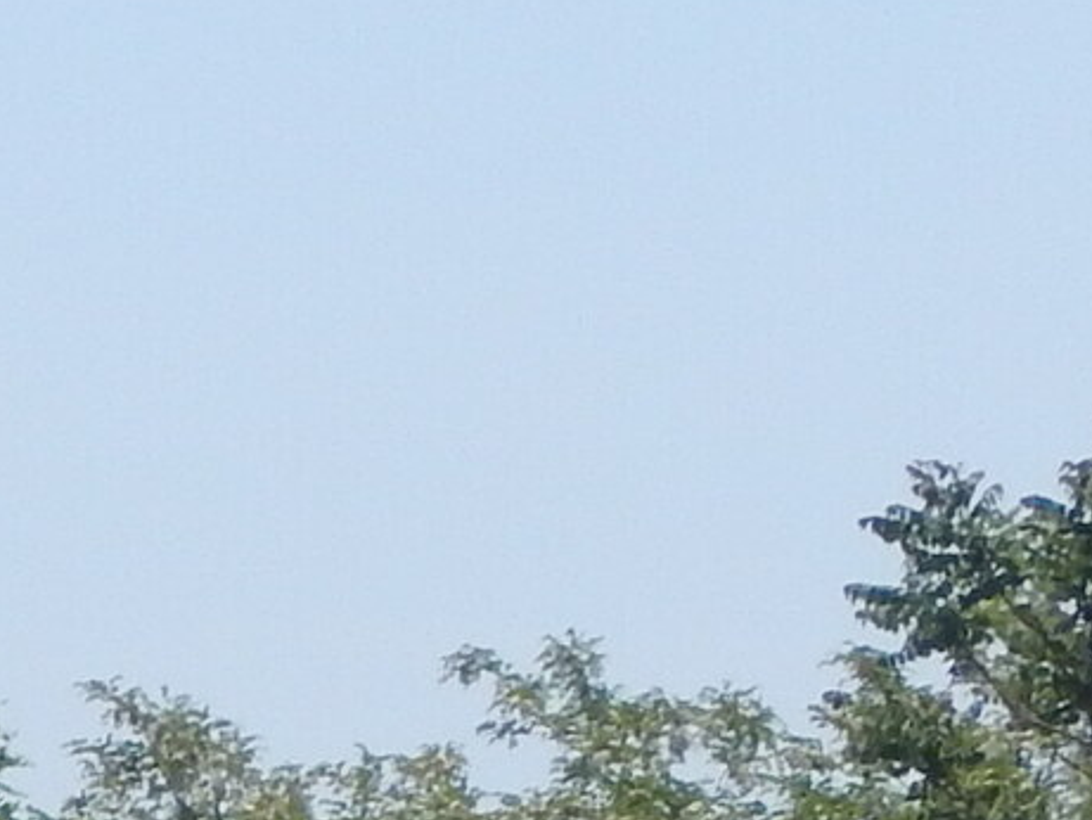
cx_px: -256
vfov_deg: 2.6
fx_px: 17860
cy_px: 1695
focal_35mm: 566
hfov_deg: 3.5
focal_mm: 15.3
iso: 125
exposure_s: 1/400
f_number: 8.6
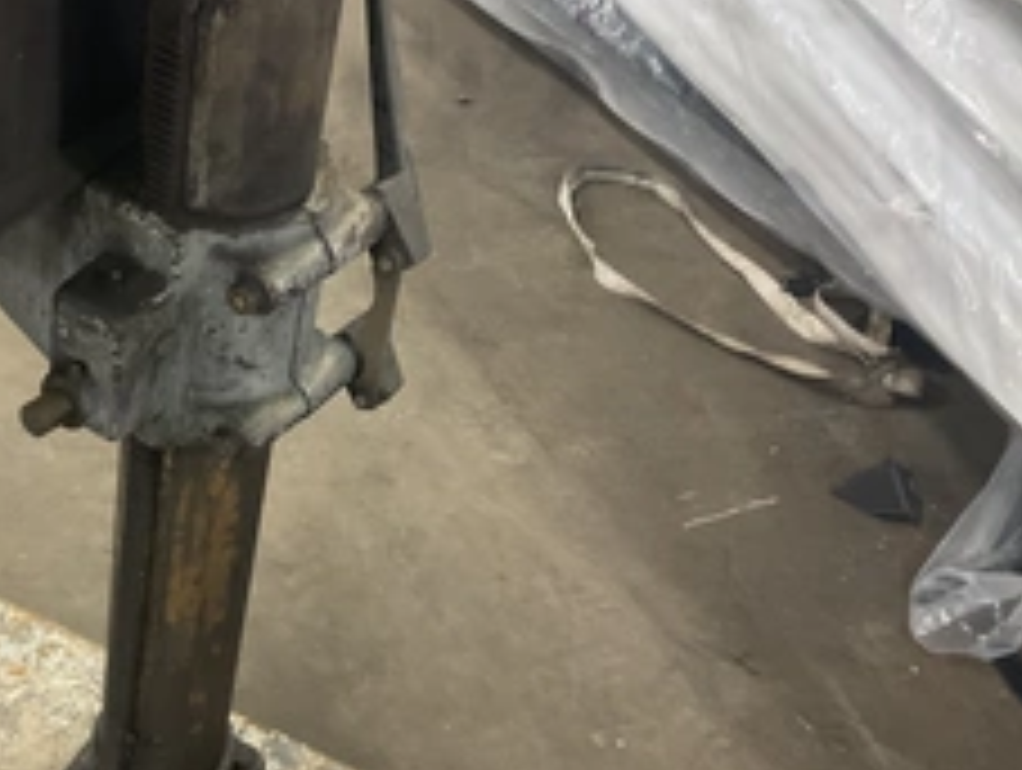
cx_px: 243
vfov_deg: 28.6
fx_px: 1508
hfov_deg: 36.5
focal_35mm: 51
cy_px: 450
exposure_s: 1/30
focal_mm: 3
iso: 250
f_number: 1.8
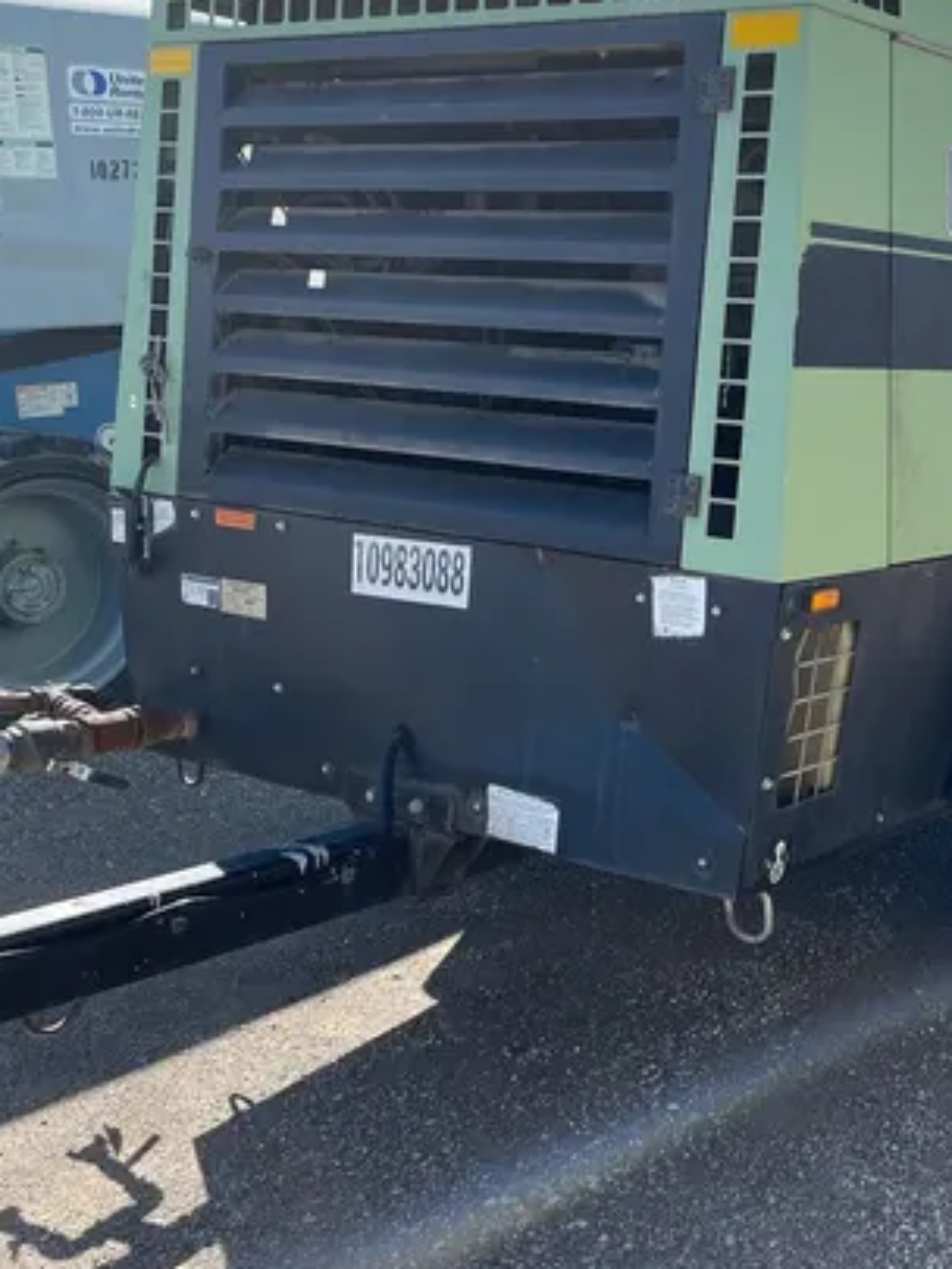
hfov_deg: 29.9
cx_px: 802
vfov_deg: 40.4
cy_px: 628
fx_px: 1723
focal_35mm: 47
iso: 50
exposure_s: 1/2353
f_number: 1.6
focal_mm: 4.2
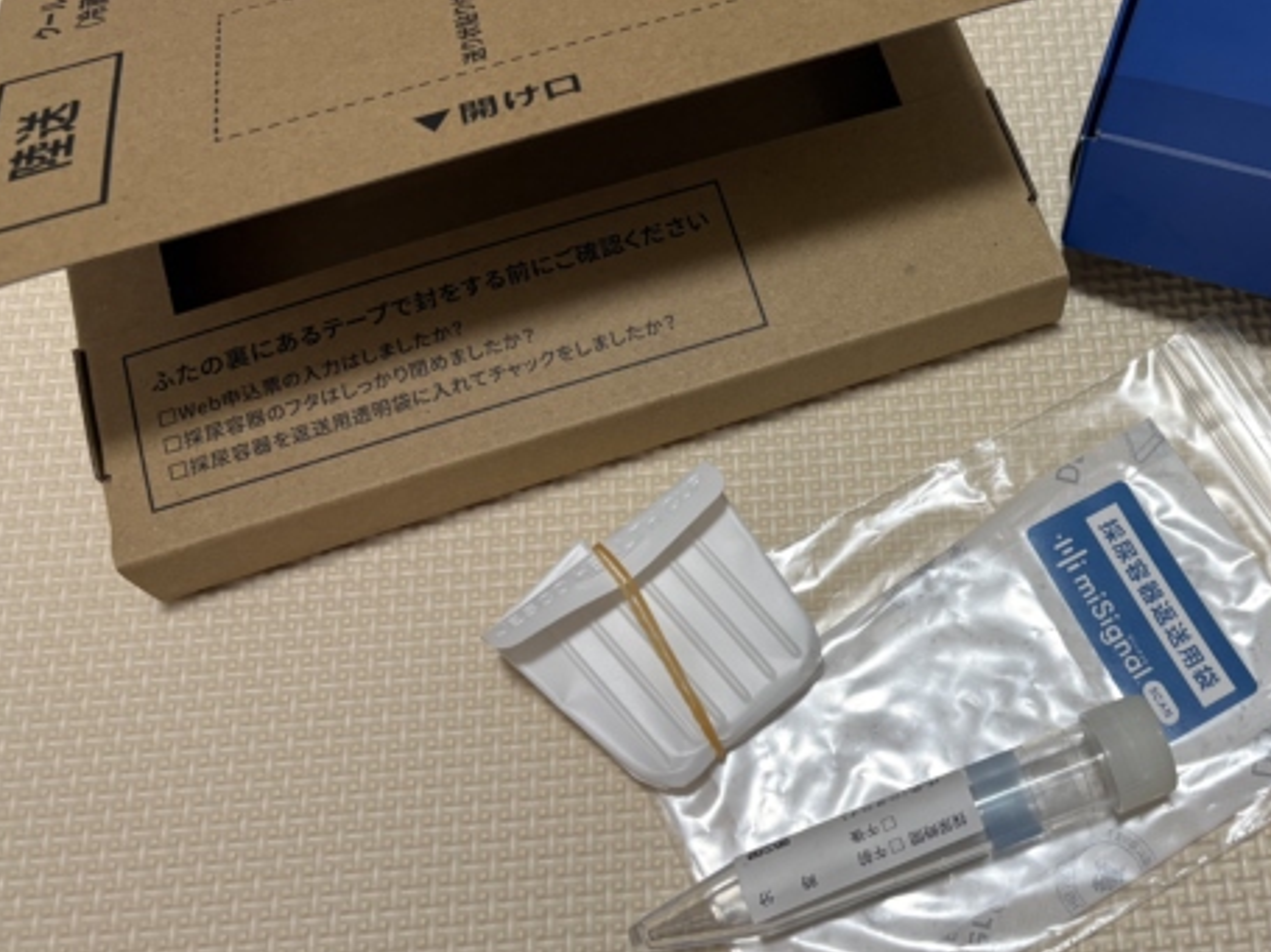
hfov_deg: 45.2
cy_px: 440
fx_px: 1468
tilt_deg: -67.3
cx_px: 955
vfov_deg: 35.9
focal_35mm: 40
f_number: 1.6
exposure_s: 1/95
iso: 125
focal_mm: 5.96
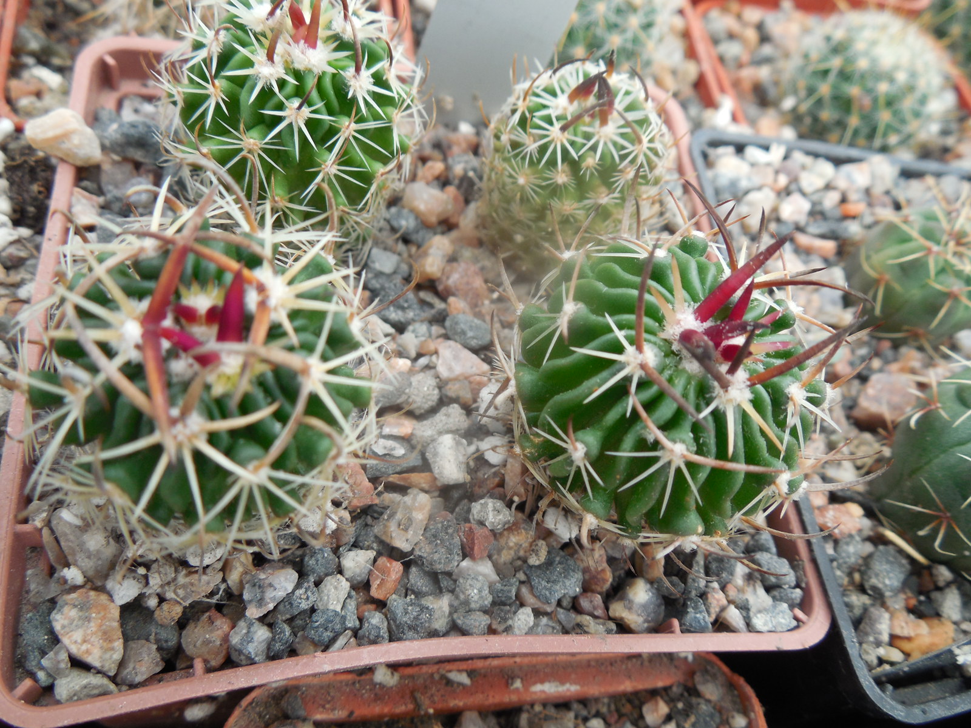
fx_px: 870
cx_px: 486
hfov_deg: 58.4
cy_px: 364
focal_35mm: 31
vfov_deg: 45.4
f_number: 3.6
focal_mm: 5.6
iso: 125
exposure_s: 1/100
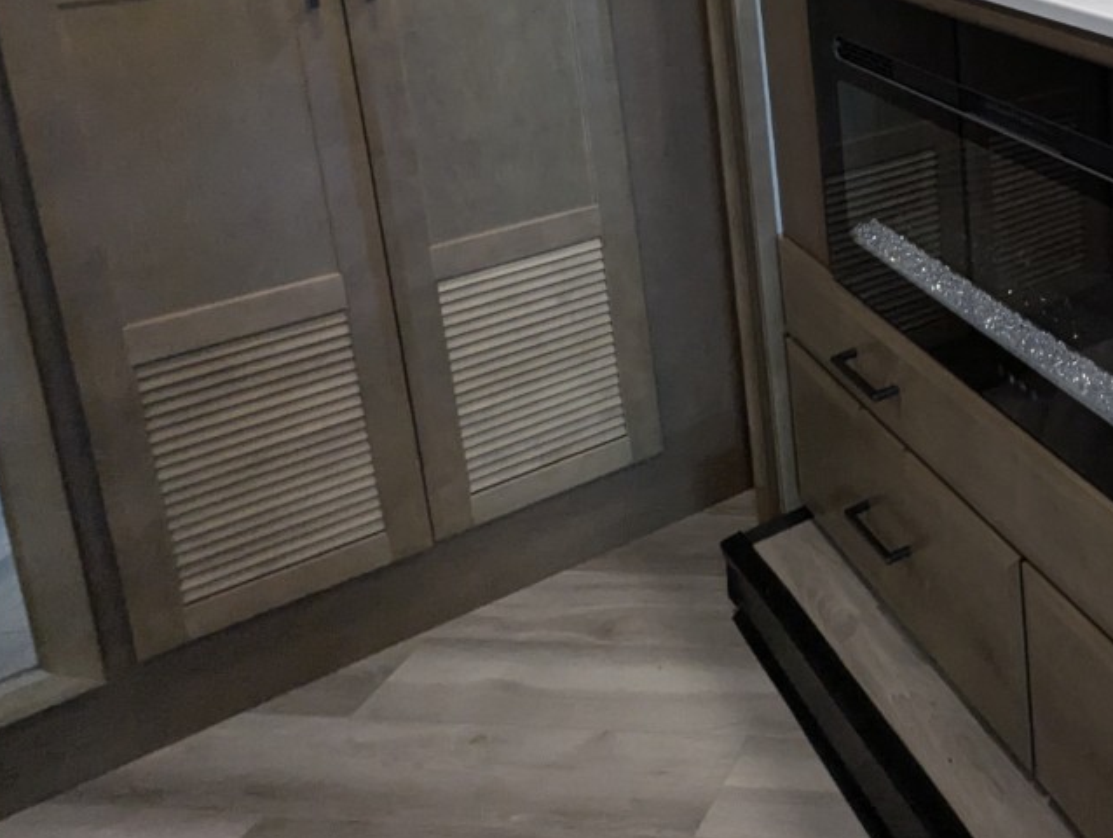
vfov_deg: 35.7
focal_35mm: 35
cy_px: -51
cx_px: 1194
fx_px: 1127
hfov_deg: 42.5
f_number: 2.2
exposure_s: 1/64.7
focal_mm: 2.35
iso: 345
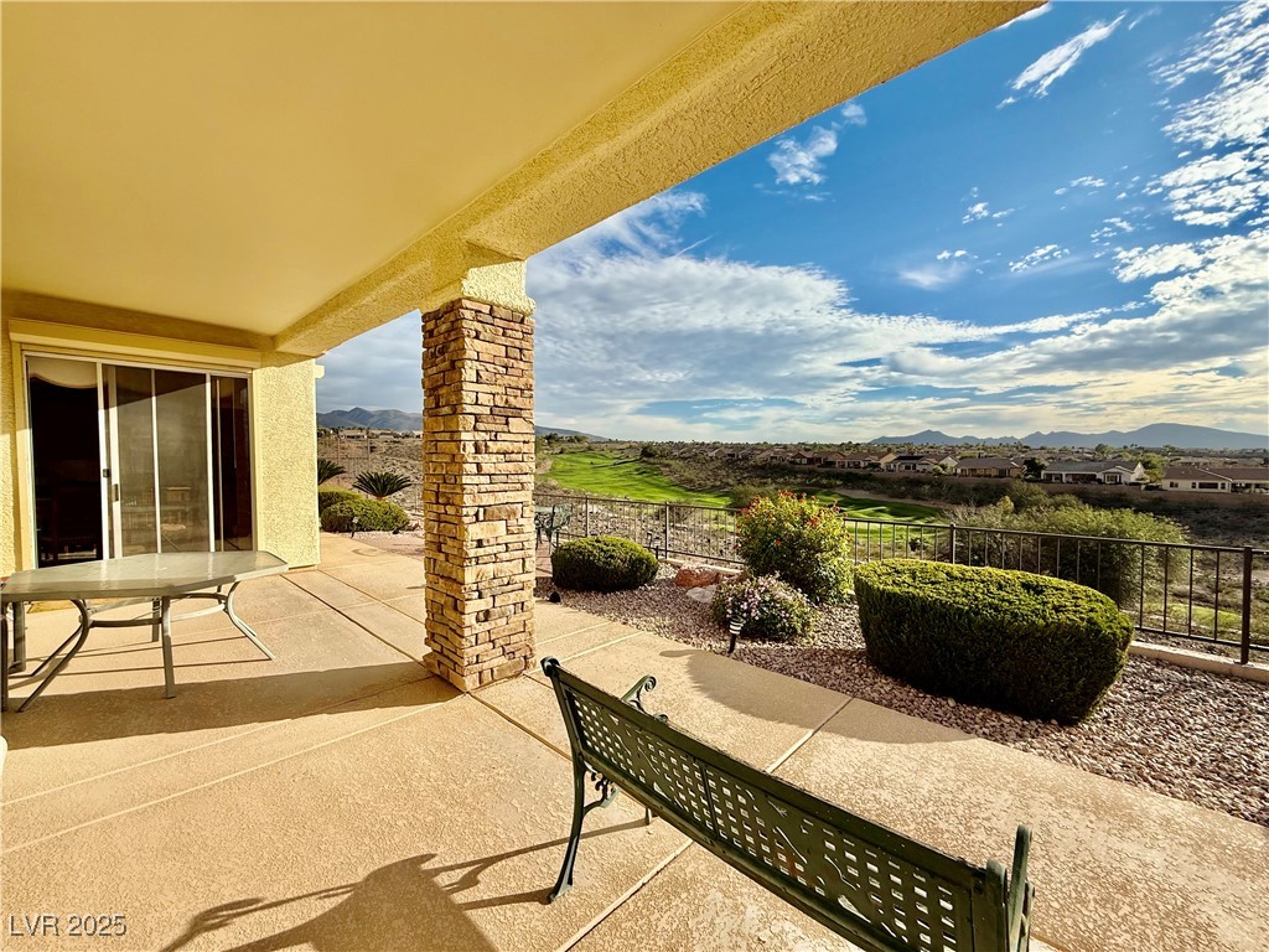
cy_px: 476
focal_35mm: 14
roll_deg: +0.1
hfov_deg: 102.1
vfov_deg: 85.7
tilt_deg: -1.6
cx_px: 634
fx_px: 513
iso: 50
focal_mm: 2.22
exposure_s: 1/2976
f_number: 2.2
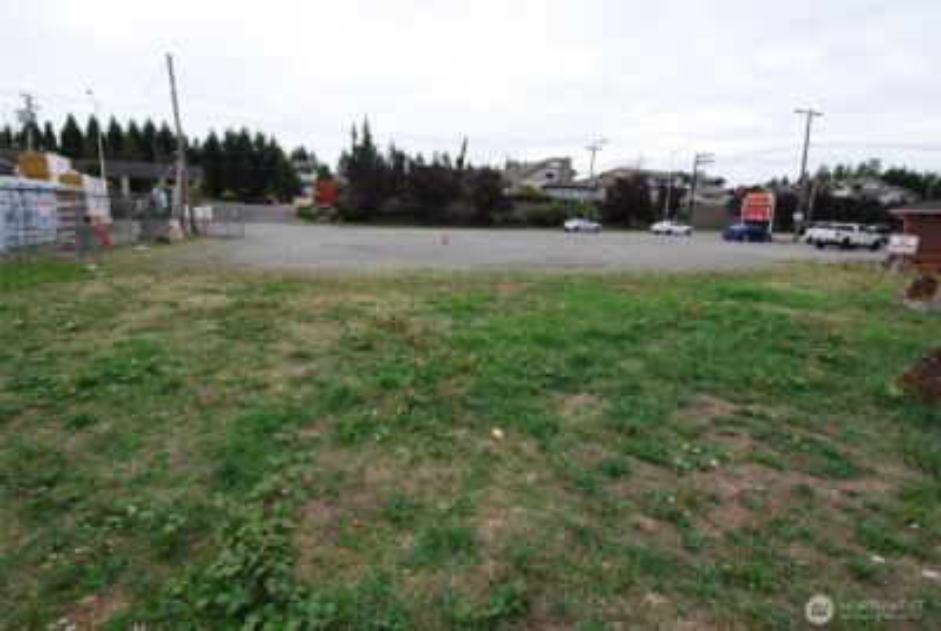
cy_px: 316
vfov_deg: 67.6
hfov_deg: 89.9
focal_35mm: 18
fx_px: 471
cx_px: 470
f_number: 5.6
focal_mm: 12
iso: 160
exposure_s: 1/125
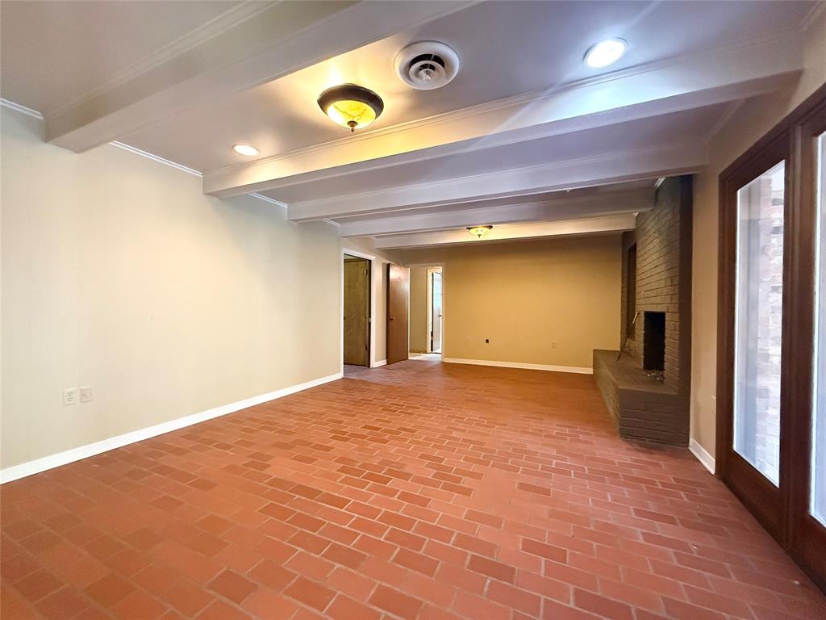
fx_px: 334
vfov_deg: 85.7
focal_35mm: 14
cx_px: 413
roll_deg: -0.6
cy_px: 310
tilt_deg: -0.2
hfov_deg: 102.1
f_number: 2.2
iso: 1000
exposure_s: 1/60
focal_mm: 2.22
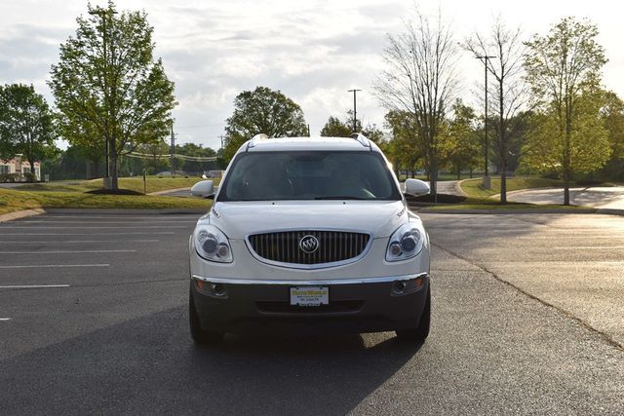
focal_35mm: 57
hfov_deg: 35.0
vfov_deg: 23.8
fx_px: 988
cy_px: 208
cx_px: 312
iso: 100
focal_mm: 38
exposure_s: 1/320
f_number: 9
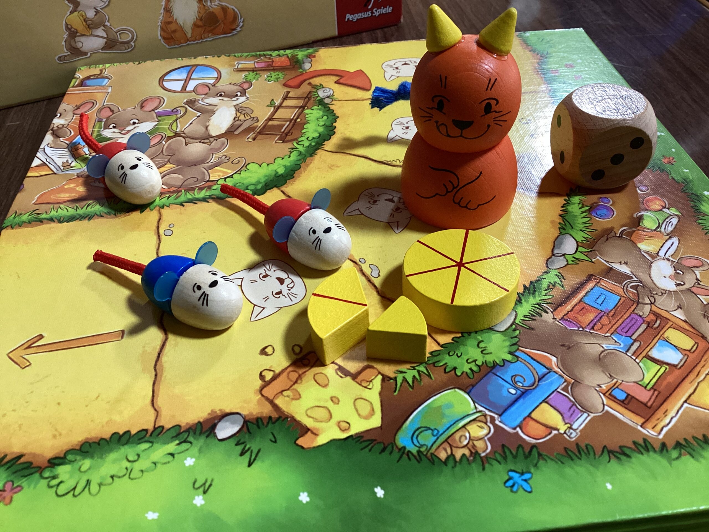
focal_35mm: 31
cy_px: 266
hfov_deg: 58.4
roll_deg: +2.9
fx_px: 635
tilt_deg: -43.4
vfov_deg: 45.4
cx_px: 354
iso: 200
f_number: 2.4
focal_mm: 3.3
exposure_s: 1/60
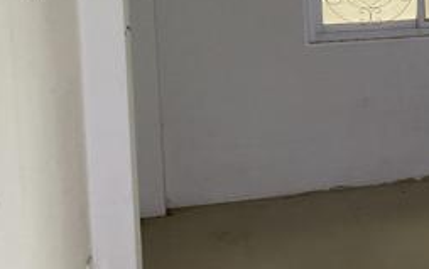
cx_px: 495
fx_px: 936
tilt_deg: -2.9
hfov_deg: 23.8
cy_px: 1
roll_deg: +2.2
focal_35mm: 80
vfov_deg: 16.0
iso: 250
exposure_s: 1/25
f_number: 1.8
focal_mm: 3
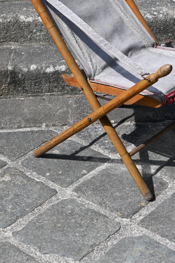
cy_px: 94
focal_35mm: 71
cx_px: 121
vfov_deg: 28.2
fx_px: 519
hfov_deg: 19.0
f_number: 7.1
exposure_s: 1/400
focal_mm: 28.5
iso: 100
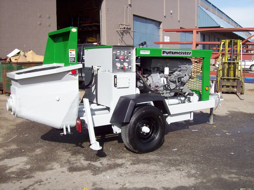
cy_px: 95
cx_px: 127
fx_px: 264
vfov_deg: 39.6
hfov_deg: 51.4
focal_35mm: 36
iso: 80
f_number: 4.8
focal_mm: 6
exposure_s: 1/628
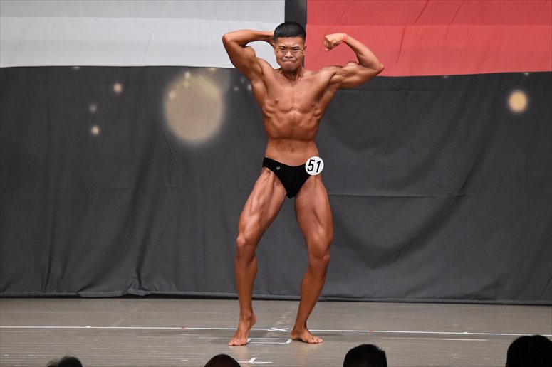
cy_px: 184
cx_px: 276
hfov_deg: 9.2
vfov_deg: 6.1
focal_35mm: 225
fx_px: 3448
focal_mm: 150
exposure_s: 1/400
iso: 6400
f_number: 5.6
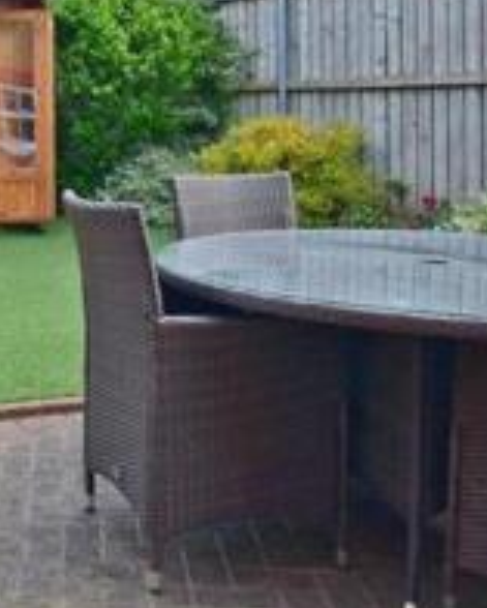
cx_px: -34
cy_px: 138
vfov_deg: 38.3
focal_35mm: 47
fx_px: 846
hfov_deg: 29.3
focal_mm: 10
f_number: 11
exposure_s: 1/500
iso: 400
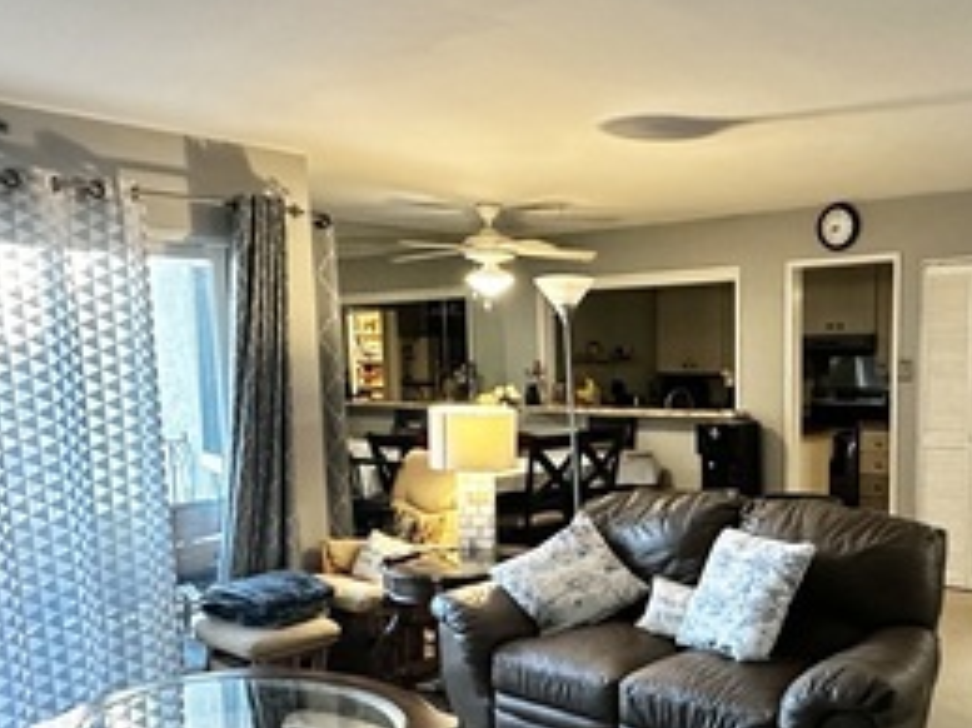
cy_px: 499
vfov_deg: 39.1
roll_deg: +0.2
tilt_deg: -7.4
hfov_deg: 50.0
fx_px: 1010
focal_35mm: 36
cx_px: 685
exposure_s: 1/60
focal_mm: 2.22
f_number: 2.2
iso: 500
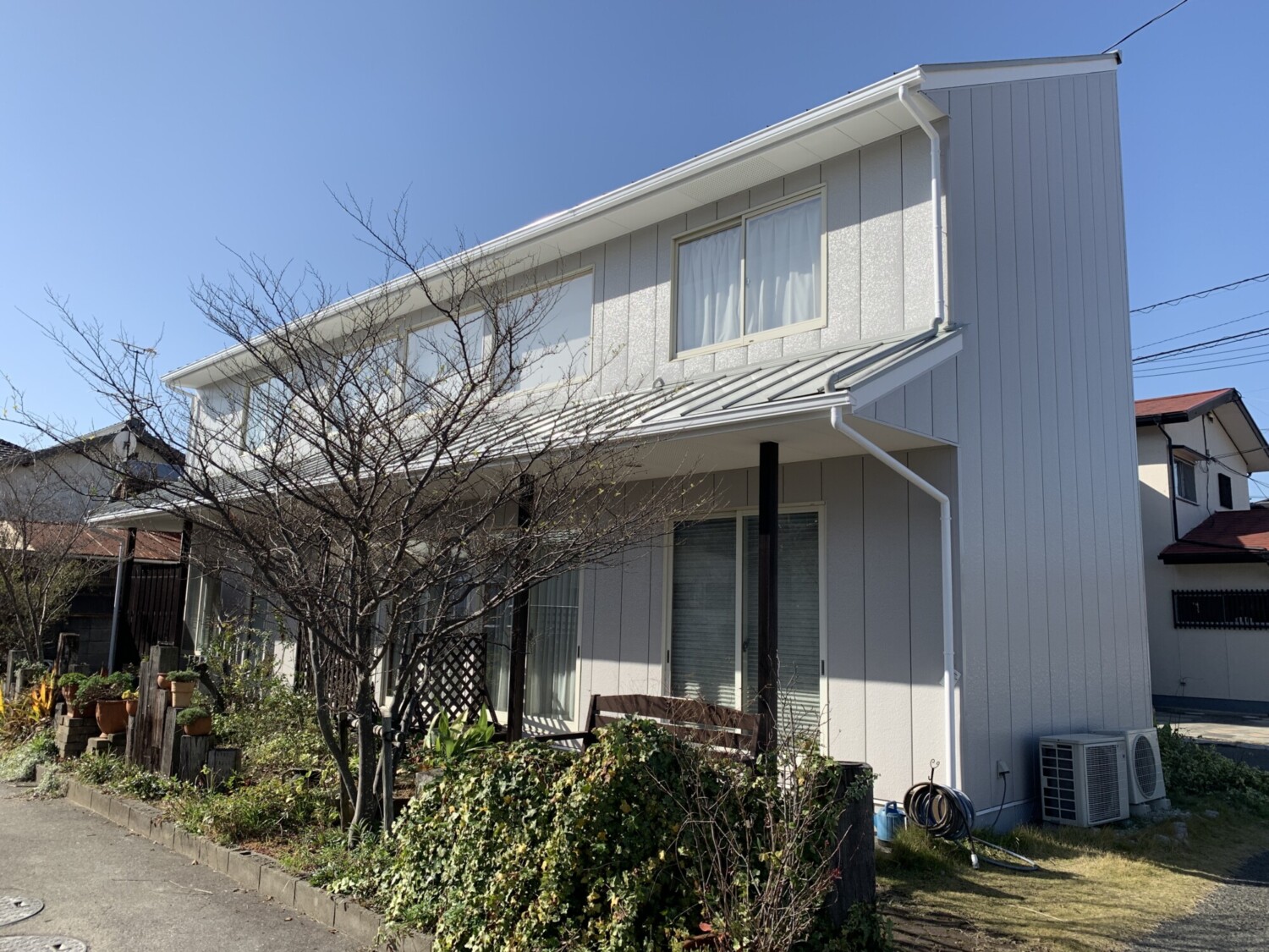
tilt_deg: +8.9
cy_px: 476
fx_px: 953
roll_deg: -2.0
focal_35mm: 26
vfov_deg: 53.1
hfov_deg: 67.3
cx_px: 634
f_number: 1.8
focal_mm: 4.25
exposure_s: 1/2257
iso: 25
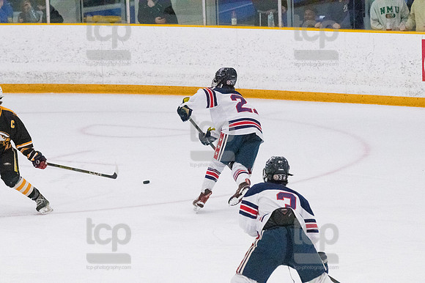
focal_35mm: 262
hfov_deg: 7.9
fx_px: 3091
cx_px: 212
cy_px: 142
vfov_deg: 5.2
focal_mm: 175
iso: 8000
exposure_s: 1/1600
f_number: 5
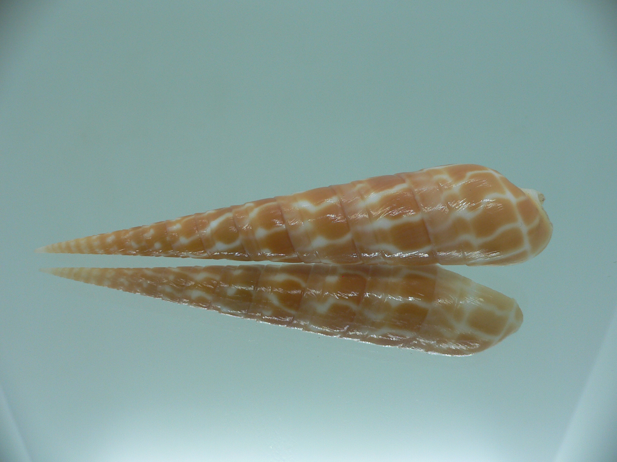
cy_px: 231
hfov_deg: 52.6
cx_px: 308
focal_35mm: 35
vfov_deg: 40.7
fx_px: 624
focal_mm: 4.6
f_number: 2.8
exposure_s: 1/60
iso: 80
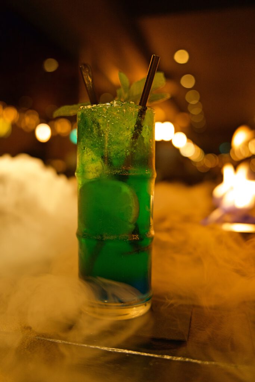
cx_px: 128
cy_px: 191
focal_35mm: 33
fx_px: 352
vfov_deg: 57.1
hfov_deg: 39.9
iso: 800
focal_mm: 33.1
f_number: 2.8
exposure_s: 1/50
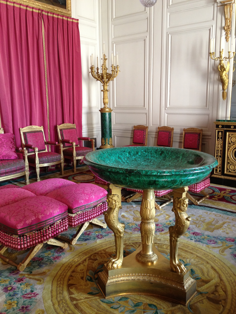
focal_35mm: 35
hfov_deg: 40.7
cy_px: 157
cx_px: 118
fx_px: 318
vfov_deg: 52.6
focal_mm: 4.28
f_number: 2.4
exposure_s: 1/20
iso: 100
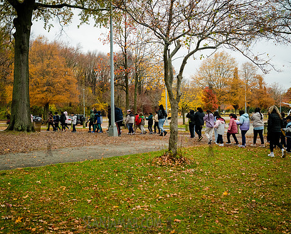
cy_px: 116
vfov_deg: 36.5
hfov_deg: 44.7
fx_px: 353
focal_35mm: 41
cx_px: 129
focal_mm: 35
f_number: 4
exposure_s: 1/800
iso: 4000
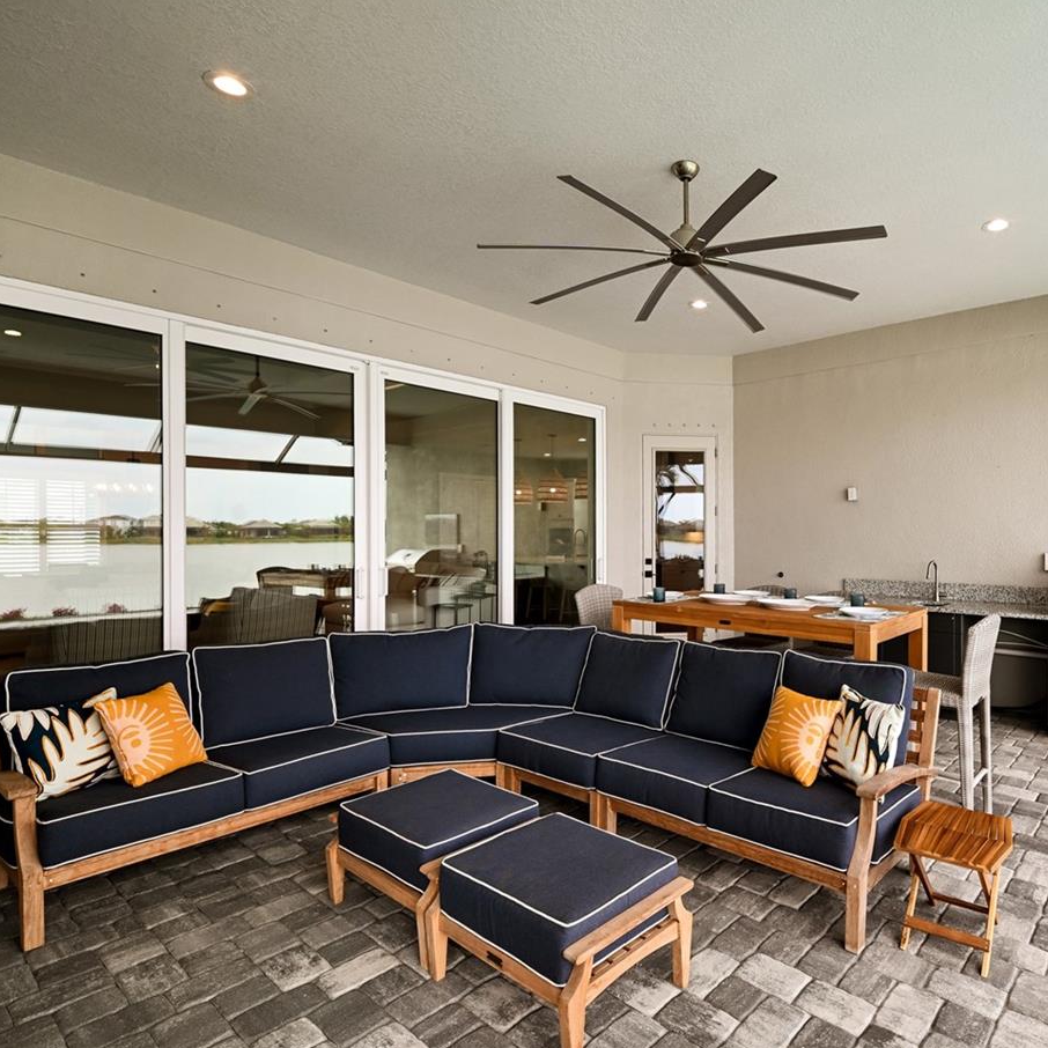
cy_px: 531
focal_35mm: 18
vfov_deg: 80.7
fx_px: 617
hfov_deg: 78.1
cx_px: 698
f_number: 8
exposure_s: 1/20
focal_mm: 12
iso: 800
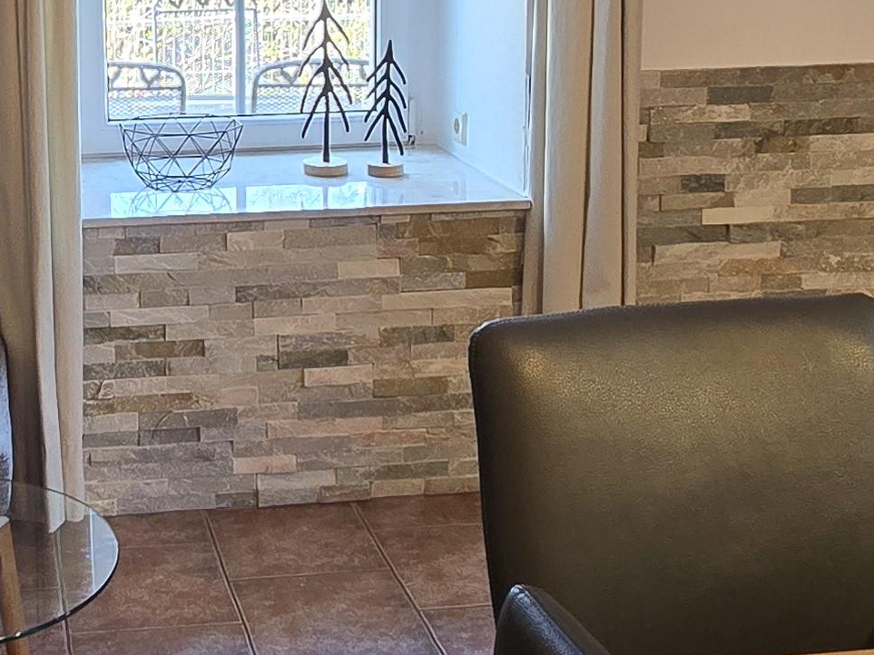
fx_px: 1363
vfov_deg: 26.2
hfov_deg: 33.6
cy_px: 73
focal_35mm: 54
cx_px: 85
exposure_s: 1/50
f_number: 2.2
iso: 160
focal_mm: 2.2
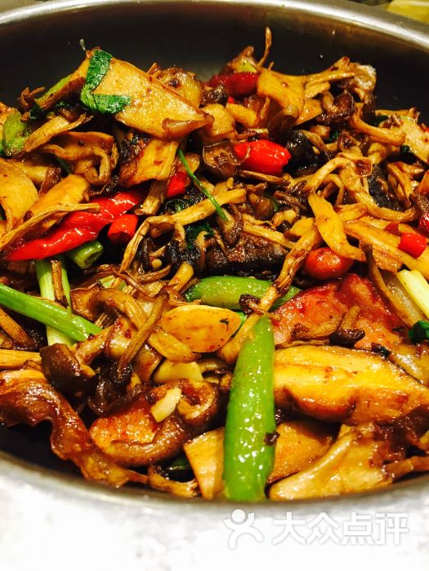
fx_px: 479
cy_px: 286
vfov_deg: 61.7
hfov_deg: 48.2
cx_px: 214
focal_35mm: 29
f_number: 2.2
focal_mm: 4.15
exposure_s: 1/33
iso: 50
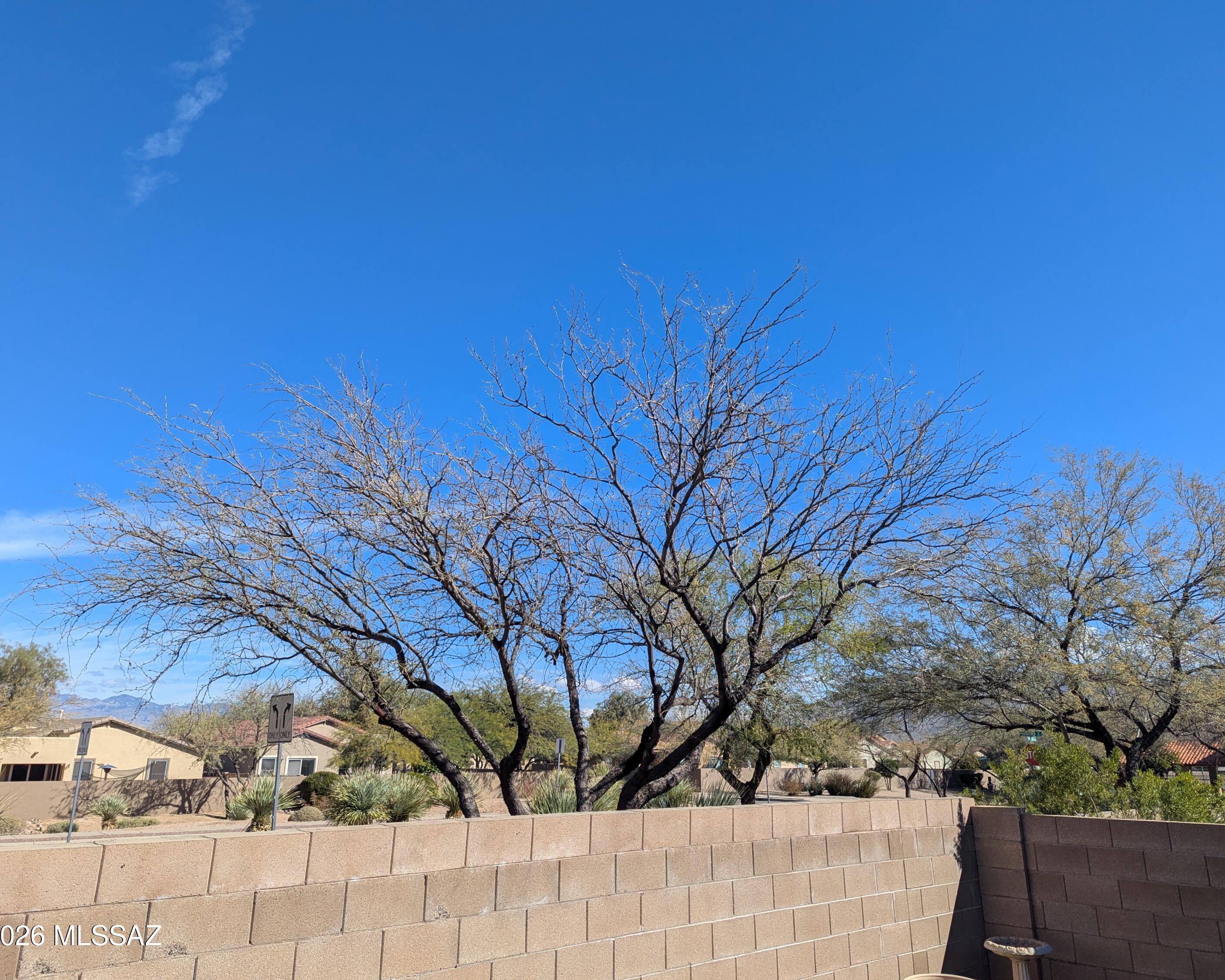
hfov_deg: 68.1
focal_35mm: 25
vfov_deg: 56.8
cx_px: 614
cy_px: 489
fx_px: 906
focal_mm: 6.81
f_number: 1.85
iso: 44
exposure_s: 1/2058
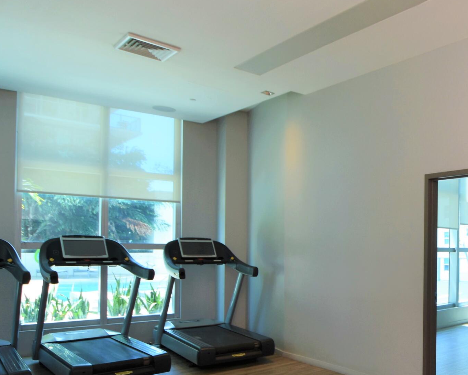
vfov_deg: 46.7
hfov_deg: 48.2
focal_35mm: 31
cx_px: 457
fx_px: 429
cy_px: 235
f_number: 5
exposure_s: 1/60
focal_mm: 10
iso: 200
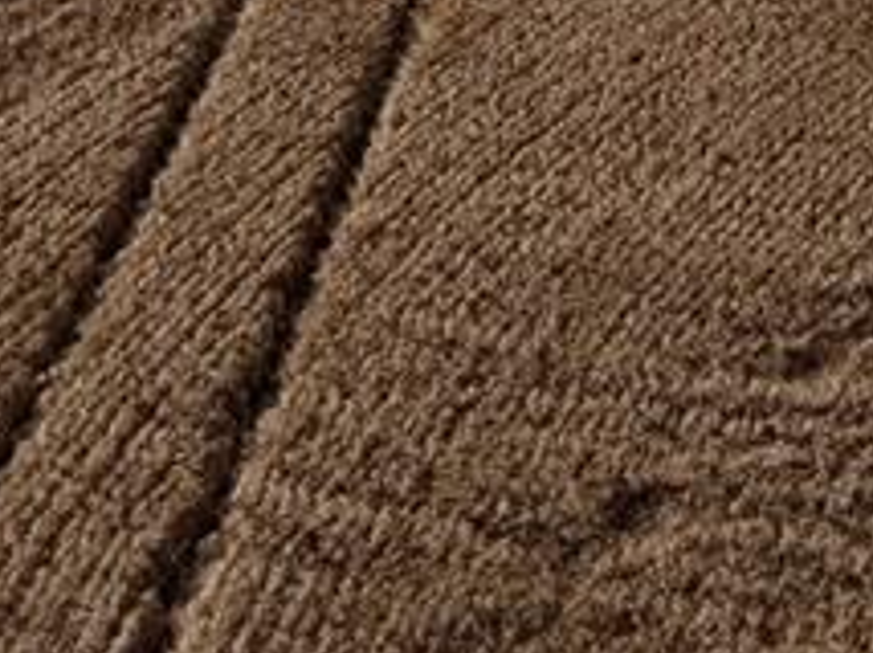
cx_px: 1020
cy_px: -833
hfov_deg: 16.5
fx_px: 2897
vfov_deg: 11.1
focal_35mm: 115
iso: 200
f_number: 1.8
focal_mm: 8.67
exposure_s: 1/8000
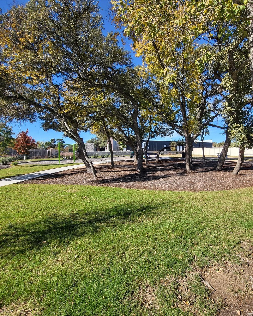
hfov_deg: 75.4
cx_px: 160
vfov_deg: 89.6
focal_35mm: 17
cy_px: 158
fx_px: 159
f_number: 2.2
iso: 32
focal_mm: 1.74
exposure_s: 1/788
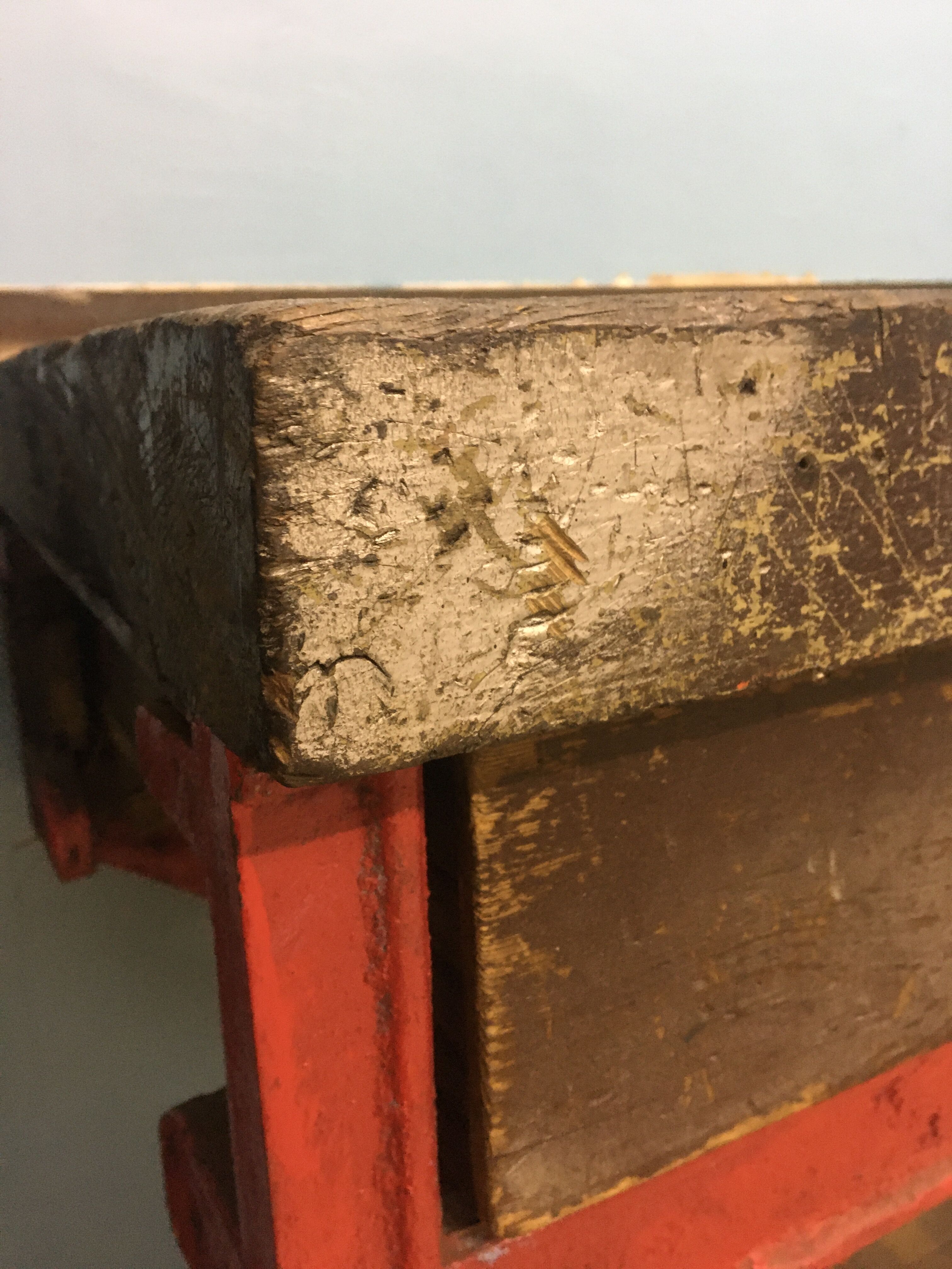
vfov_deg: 61.7
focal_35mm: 29
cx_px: 476
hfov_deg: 48.2
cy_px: 634
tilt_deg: -14.1
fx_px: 1063
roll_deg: +2.9
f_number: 2.2
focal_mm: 4.15
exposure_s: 1/20
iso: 200
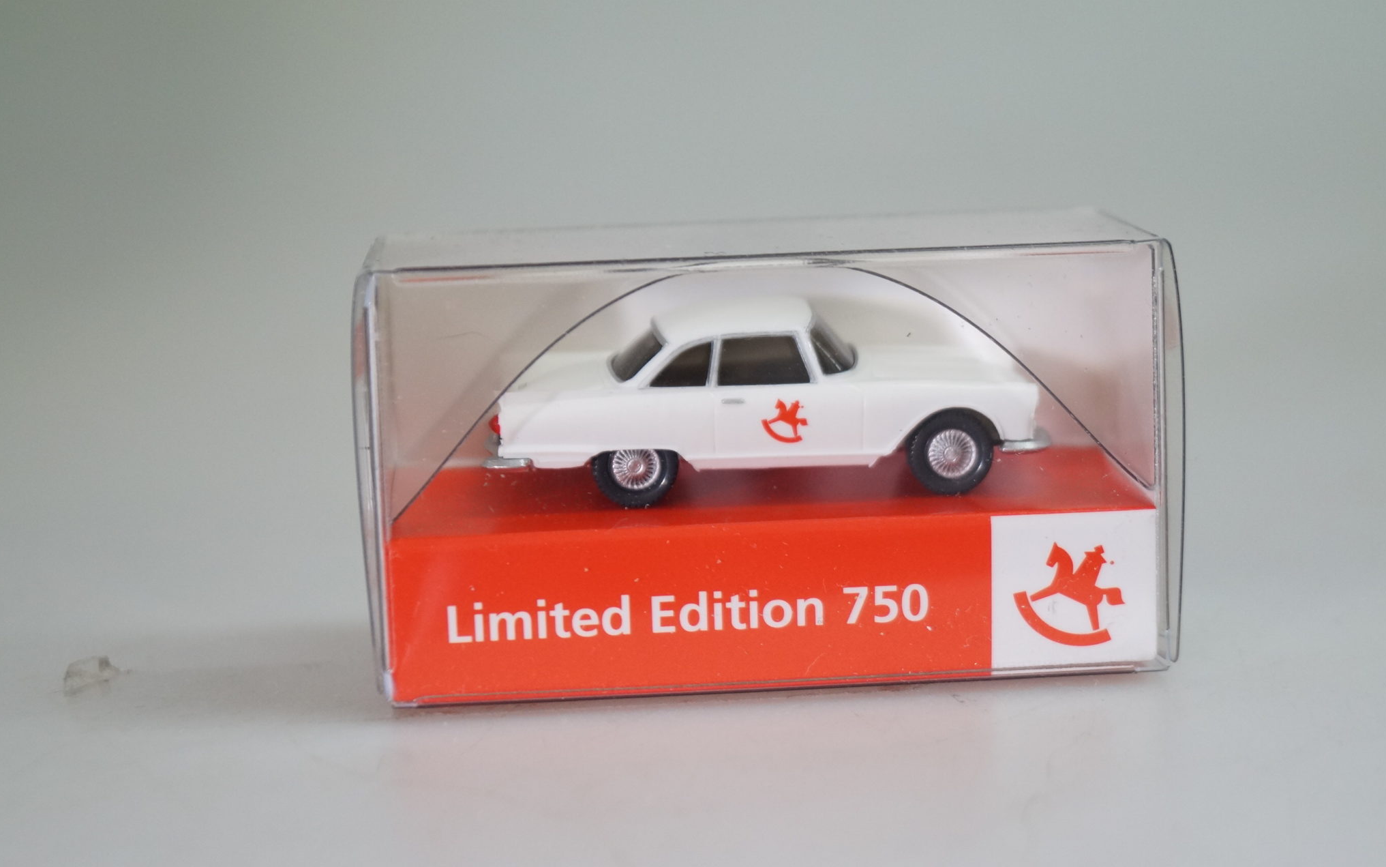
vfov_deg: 16.9
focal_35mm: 77
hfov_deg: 26.8
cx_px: 691
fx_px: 2909
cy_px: 449
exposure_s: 1/160
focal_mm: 50
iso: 1000
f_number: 5.6
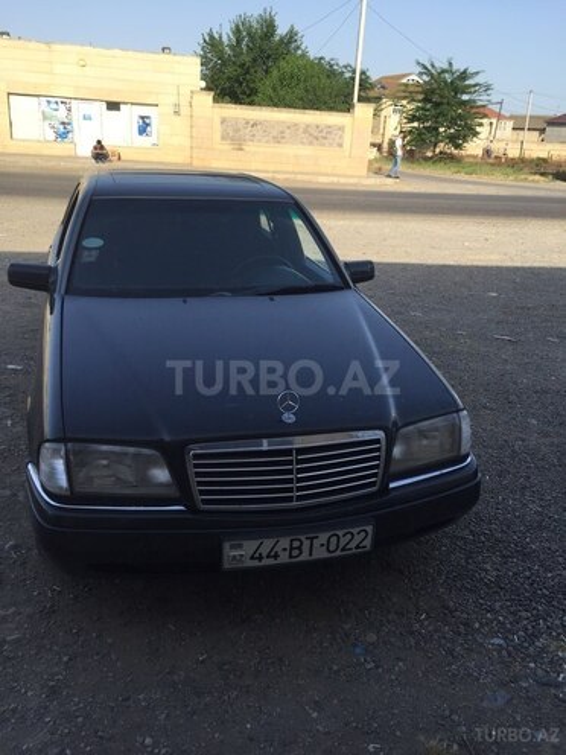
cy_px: 378
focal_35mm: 29
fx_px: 632
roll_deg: -3.3
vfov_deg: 61.7
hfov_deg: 48.2
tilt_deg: -21.8
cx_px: 283
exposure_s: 1/1199
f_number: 2.2
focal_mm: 4.15
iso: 32
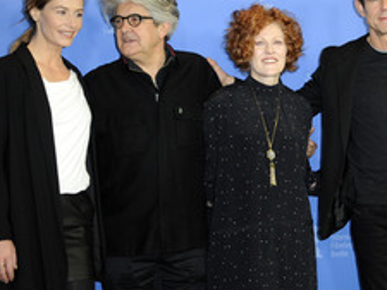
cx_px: 347
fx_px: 1119
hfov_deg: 19.3
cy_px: 105
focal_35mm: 100
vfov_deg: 14.8
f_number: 5
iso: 1600
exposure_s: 1/250
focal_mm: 52
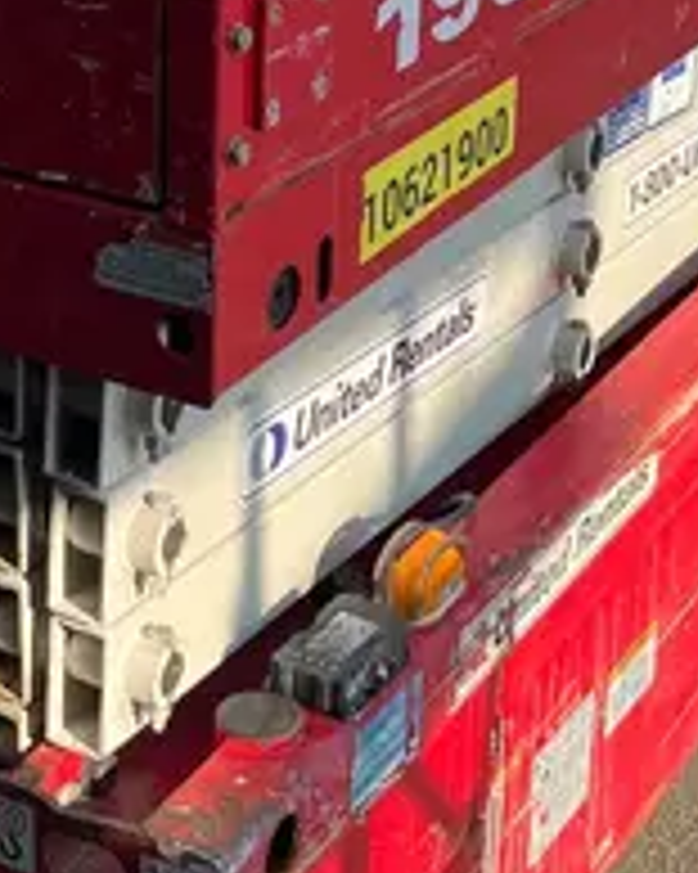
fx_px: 2481
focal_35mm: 96
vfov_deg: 19.2
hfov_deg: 15.9
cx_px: 167
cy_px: -70
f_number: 1.6
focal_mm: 5.1
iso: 50
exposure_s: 1/777
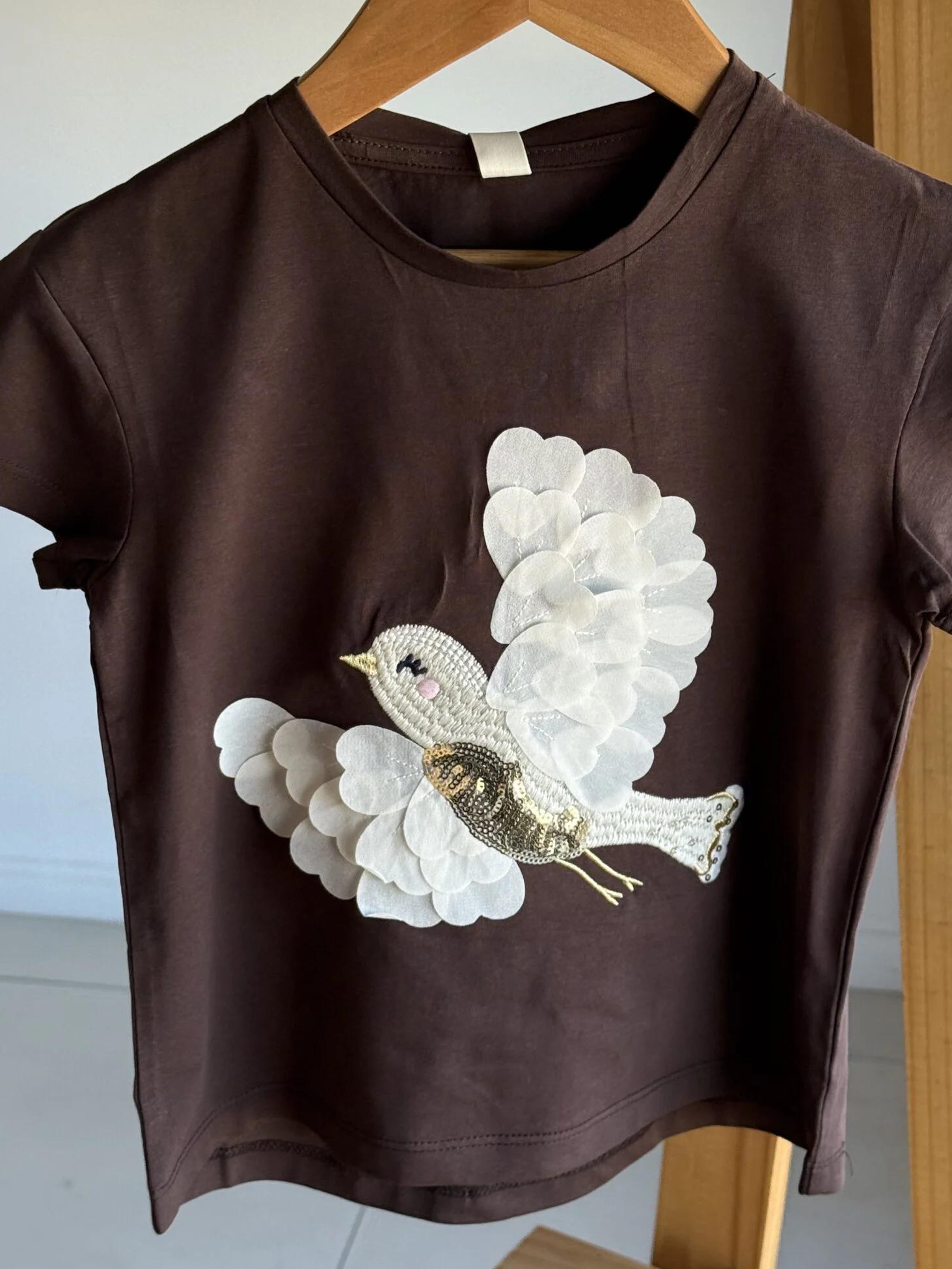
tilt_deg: -22.9
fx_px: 2310
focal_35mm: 63
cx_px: 522
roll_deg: -0.3
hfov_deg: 23.3
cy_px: 659
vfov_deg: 30.7
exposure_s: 1/209
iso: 160
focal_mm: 6.76
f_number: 1.78
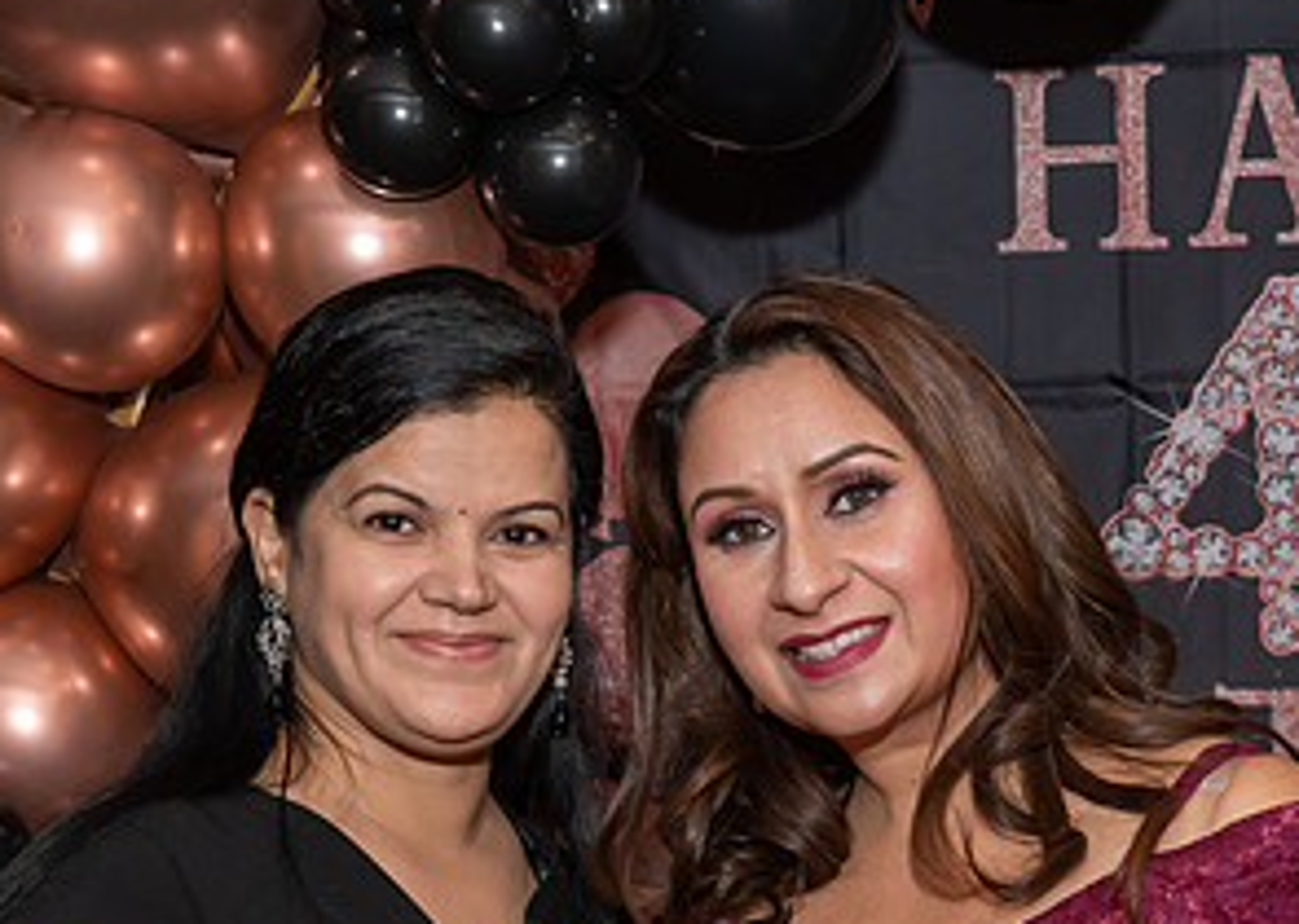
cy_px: 858
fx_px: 4533
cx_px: 1074
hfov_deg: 16.2
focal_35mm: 123
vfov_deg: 11.6
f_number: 9
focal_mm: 38
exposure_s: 1/250
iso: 500
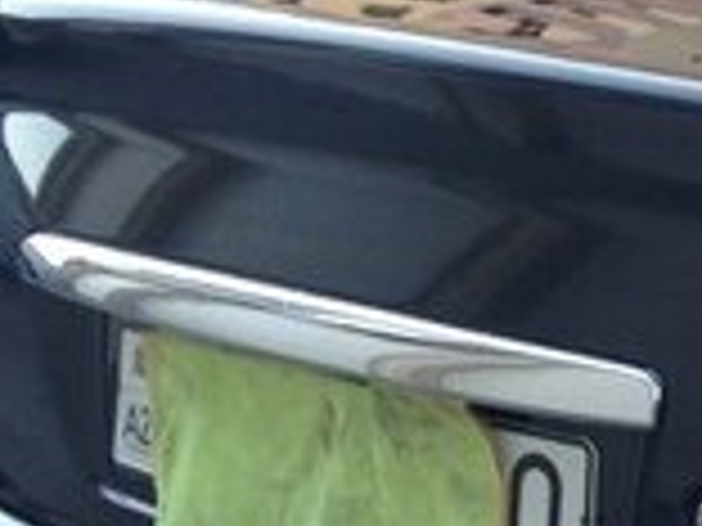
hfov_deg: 12.4
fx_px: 2839
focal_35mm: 140
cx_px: 1408
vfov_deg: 10.6
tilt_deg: -18.4
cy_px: 254
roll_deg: +3.9
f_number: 2.4
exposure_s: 1/206
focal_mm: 4.12
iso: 50
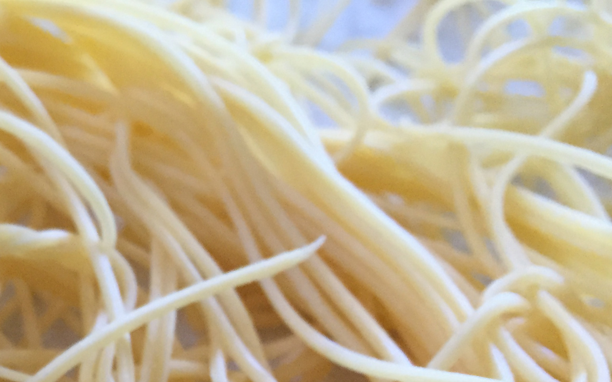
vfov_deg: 18.7
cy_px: 482
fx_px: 1084
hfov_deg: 29.7
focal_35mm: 65
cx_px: 19
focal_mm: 4.15
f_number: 2.2
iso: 200
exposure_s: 1/33
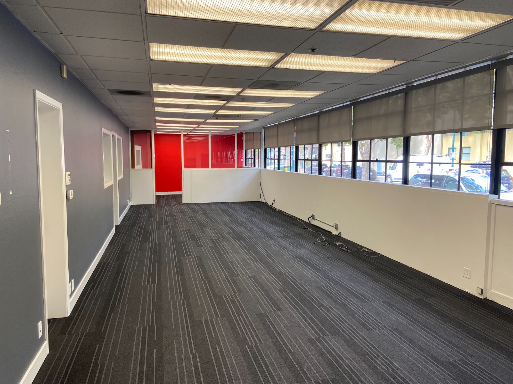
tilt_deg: -5.4
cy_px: 192
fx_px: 385
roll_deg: +0.1
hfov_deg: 67.3
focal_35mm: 26
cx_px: 256
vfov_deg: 53.1
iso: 64
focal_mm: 4.25
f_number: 1.8
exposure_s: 1/60
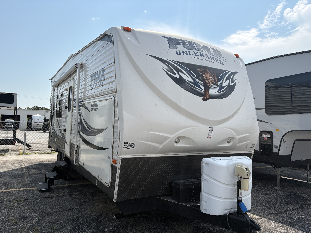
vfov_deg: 53.1
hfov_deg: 67.3
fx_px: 234
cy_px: 116
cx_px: 156
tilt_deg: +7.4
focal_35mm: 26
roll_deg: -1.7
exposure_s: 1/6993
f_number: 1.6
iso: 64
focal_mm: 5.96
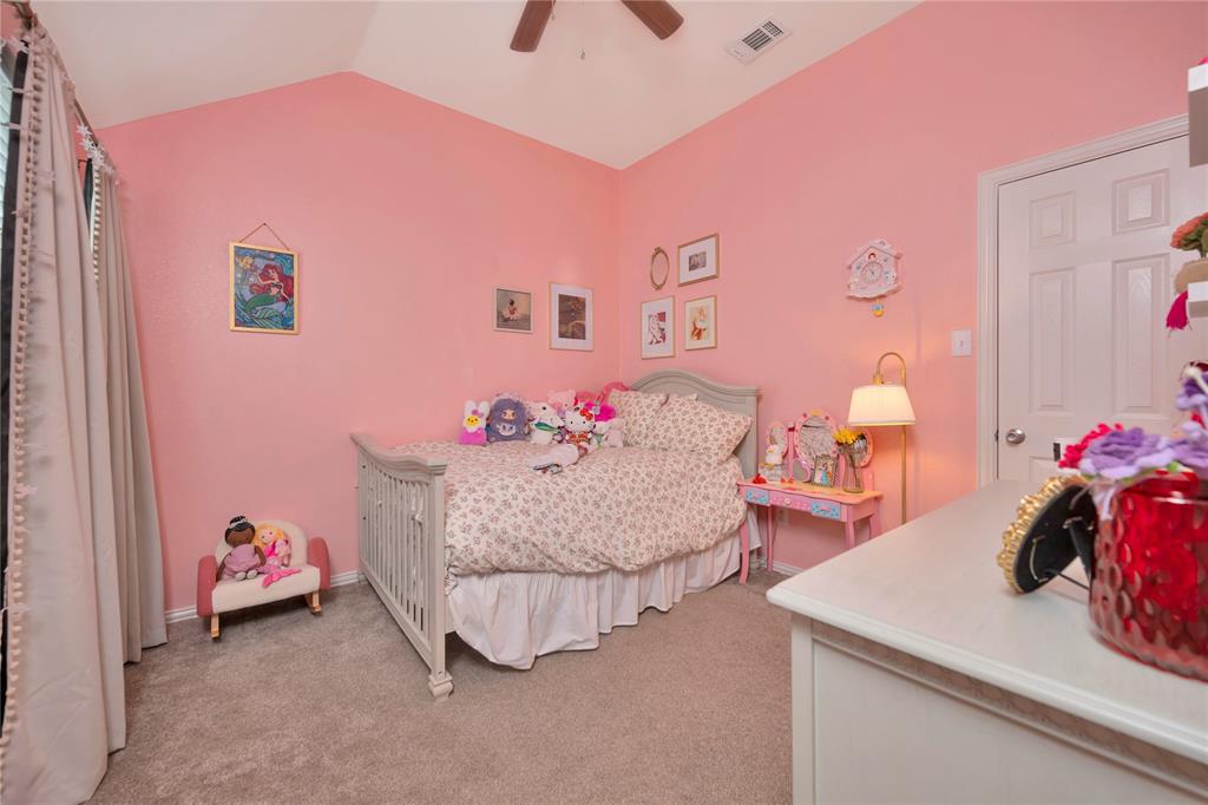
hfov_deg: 104.3
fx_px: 470
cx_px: 604
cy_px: 402
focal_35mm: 14
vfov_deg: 81.2
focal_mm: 14
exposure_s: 1/8
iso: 100
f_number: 5
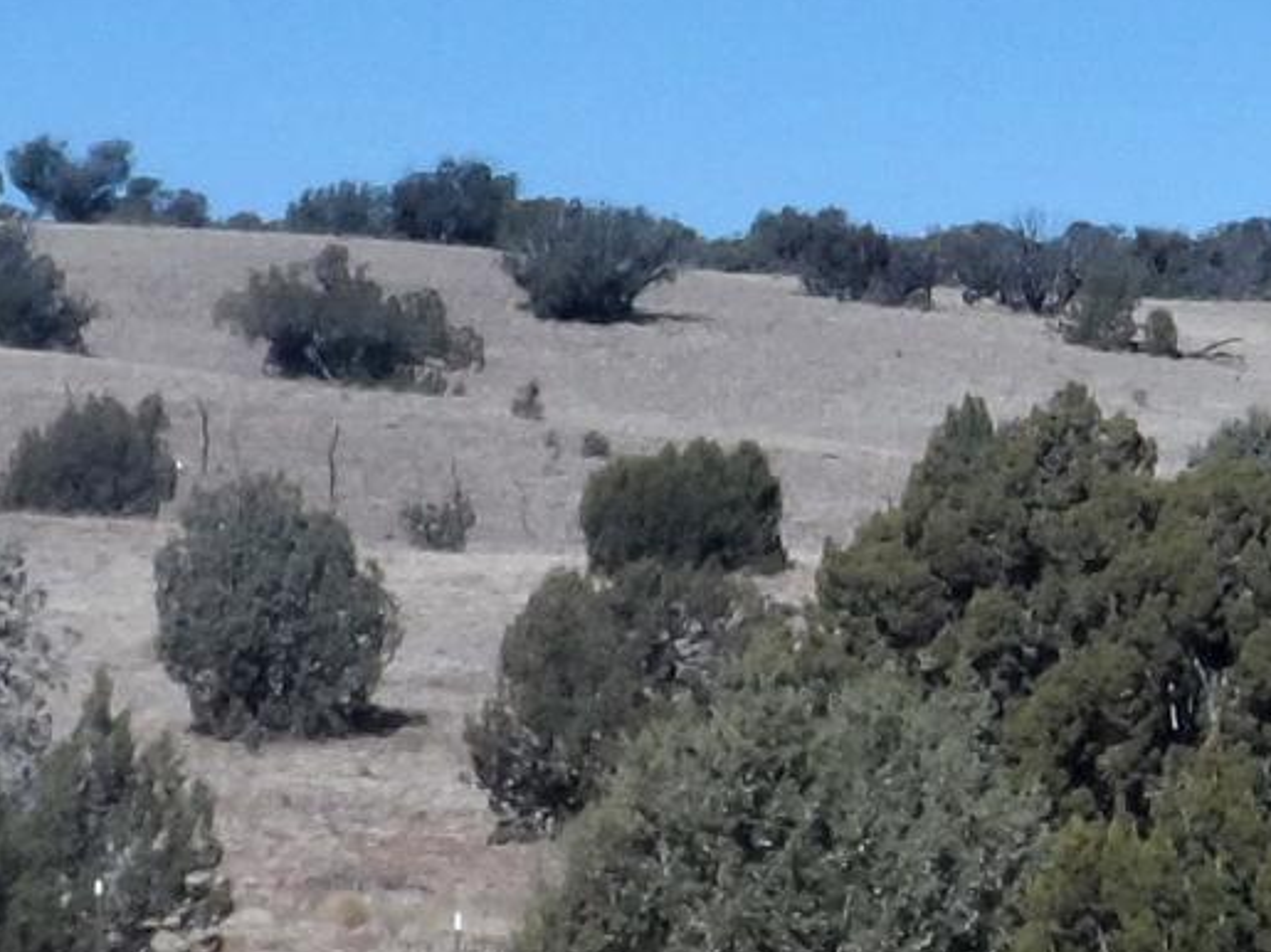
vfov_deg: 4.8
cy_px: 705
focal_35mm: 309
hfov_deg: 6.4
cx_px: 970
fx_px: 11343
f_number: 5.6
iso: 80
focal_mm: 8.7
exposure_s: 1/500
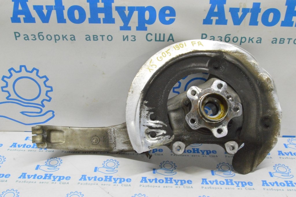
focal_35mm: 39
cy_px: 98
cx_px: 148
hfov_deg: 49.6
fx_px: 320
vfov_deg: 34.2
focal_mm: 26
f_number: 20
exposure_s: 1/20
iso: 6400
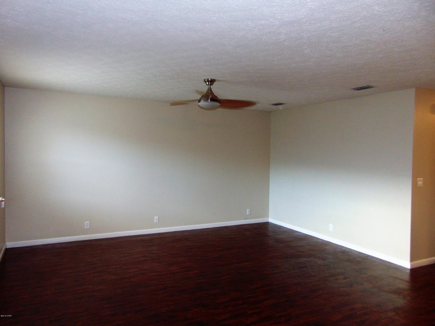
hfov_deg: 69.4
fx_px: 314
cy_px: 163
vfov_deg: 54.9
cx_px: 218
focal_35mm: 25
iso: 200
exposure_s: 1/30
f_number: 3
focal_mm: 4.5
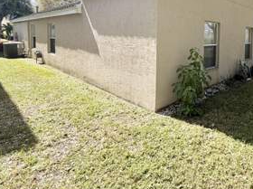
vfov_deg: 53.6
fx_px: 175
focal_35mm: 24
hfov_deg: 64.8
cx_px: 205
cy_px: 43
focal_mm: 2.22
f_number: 2.2
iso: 32
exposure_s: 1/770
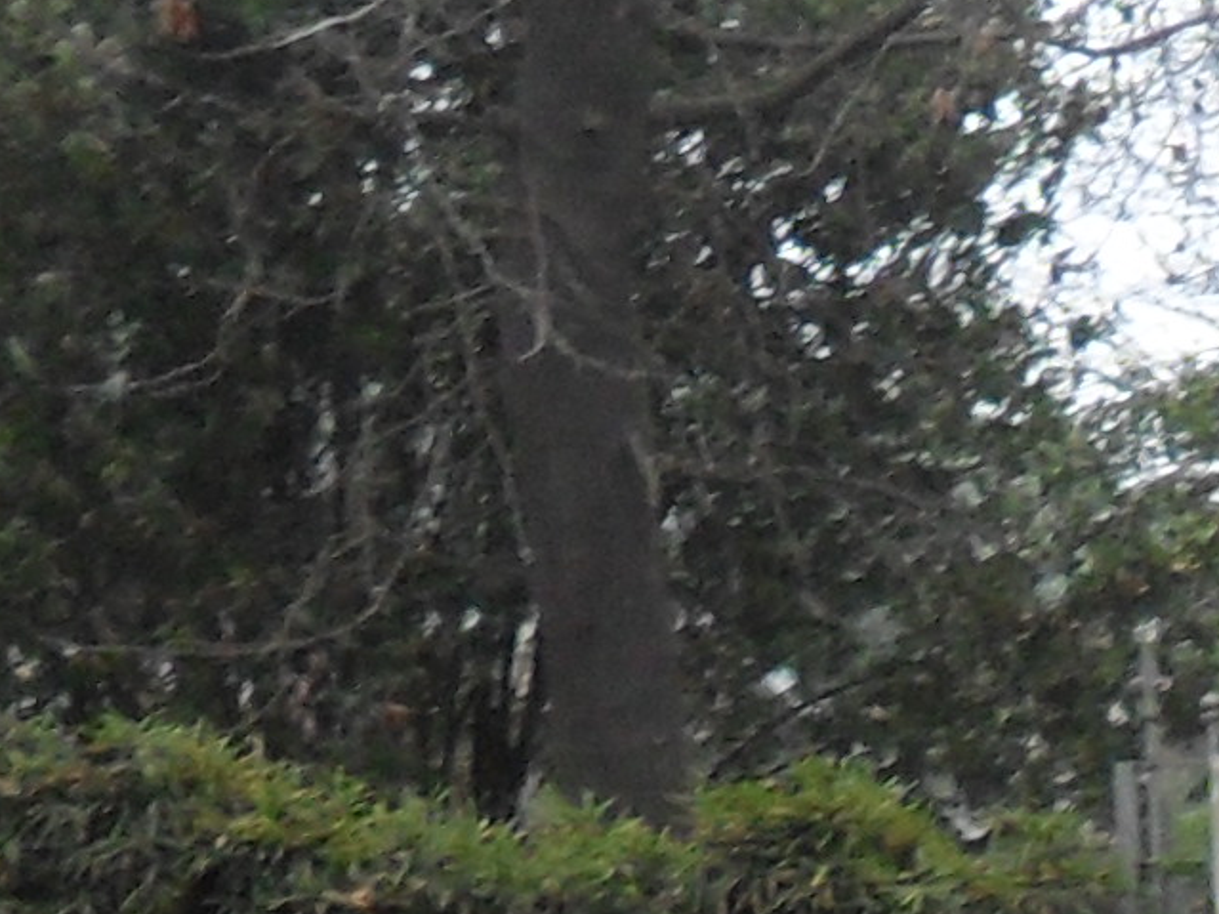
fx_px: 5950
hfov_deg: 10.1
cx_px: 3001
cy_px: 1614
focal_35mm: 169
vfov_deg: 8.5
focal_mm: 4.9
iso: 100
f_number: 3.5
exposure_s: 1/90
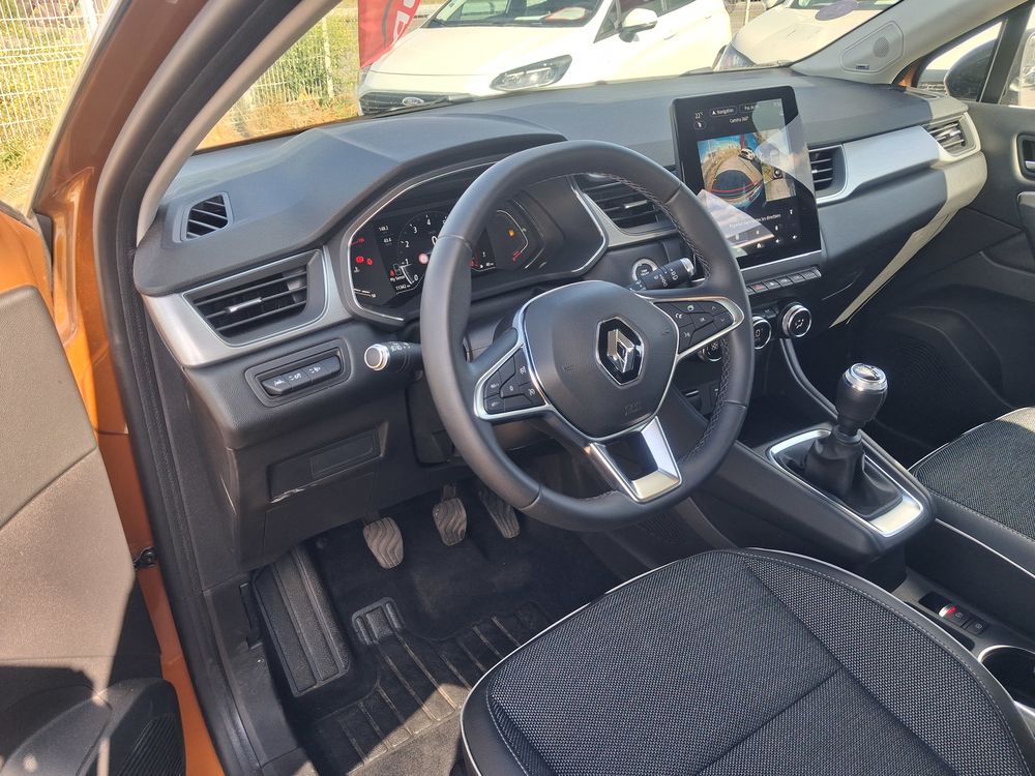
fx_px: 807
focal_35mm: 27
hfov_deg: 65.3
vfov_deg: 51.4
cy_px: 388
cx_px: 518
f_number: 1.8
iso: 50
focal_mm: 4
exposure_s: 1/100
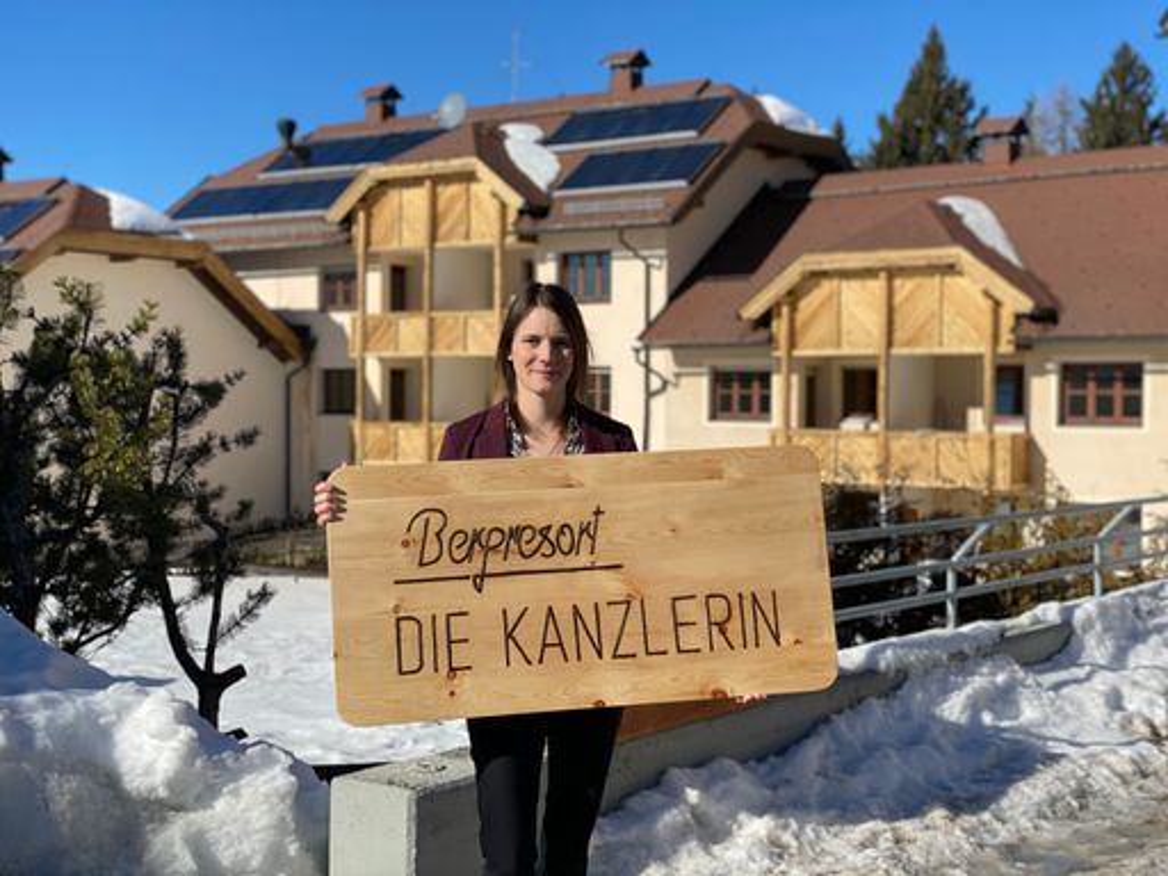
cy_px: 438
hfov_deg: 36.8
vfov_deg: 28.0
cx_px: 584
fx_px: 1755
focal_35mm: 52
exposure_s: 1/2398
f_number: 2
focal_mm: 6
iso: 20
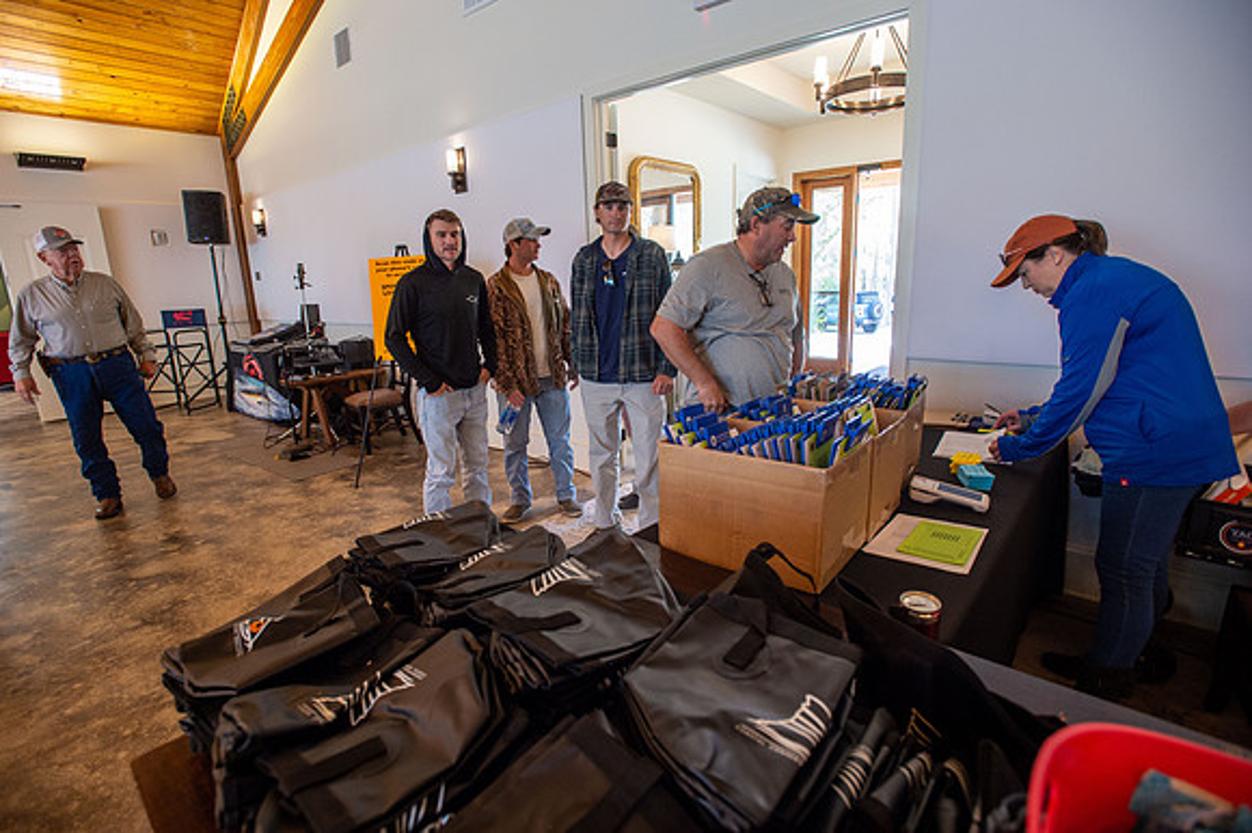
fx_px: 591
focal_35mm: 17
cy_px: 416
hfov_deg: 93.3
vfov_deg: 70.4
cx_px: 626
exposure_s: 1/60
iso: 1250
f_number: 4
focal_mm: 17
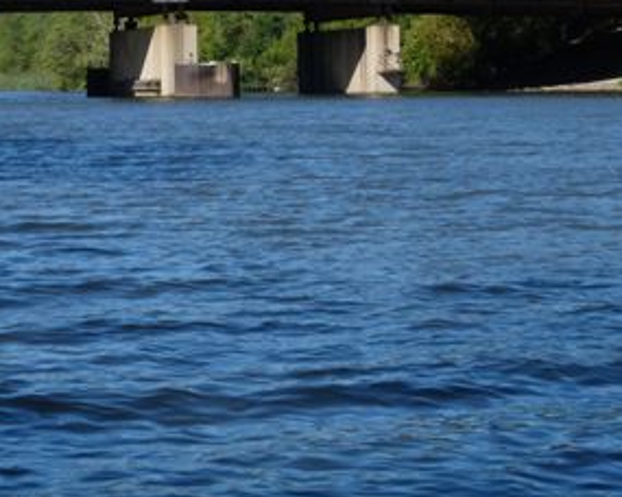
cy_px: 50
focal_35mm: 114
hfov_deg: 16.8
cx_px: 157
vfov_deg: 13.4
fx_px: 2099
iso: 80
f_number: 5.6
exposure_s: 1/320
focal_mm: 9.4
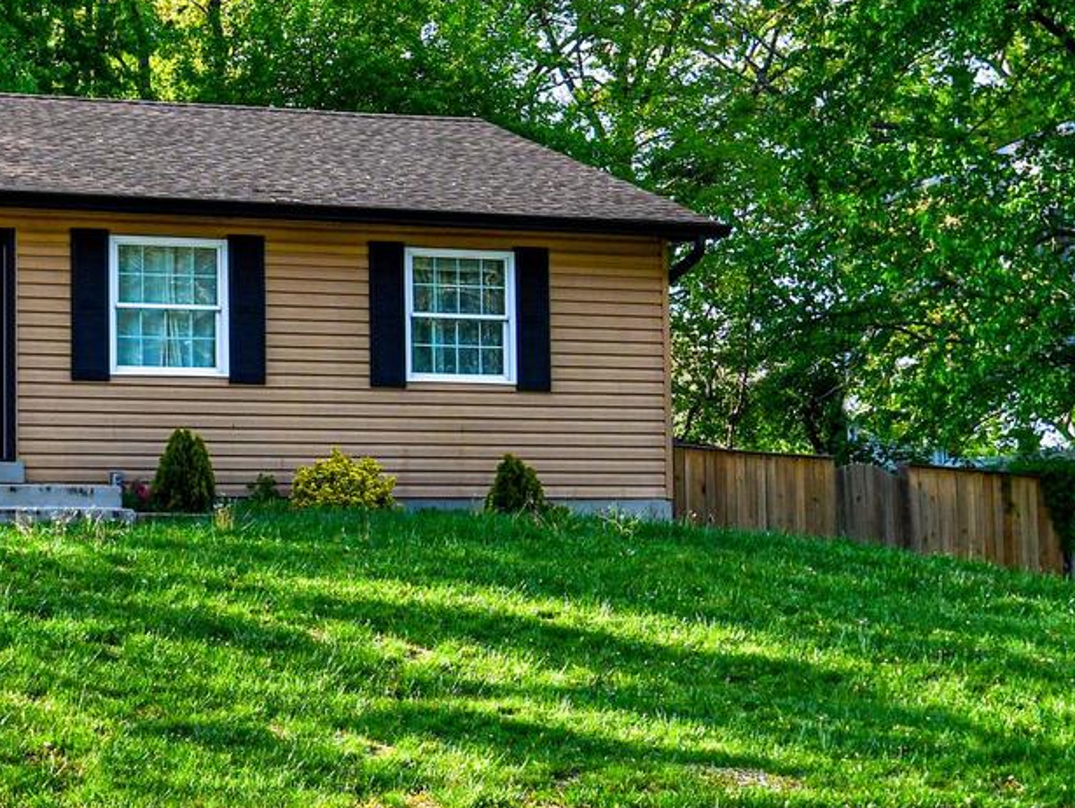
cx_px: -107
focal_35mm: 81
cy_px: 311
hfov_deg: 22.7
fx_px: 2517
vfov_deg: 18.2
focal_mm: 24
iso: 200
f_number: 8
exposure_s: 1/250
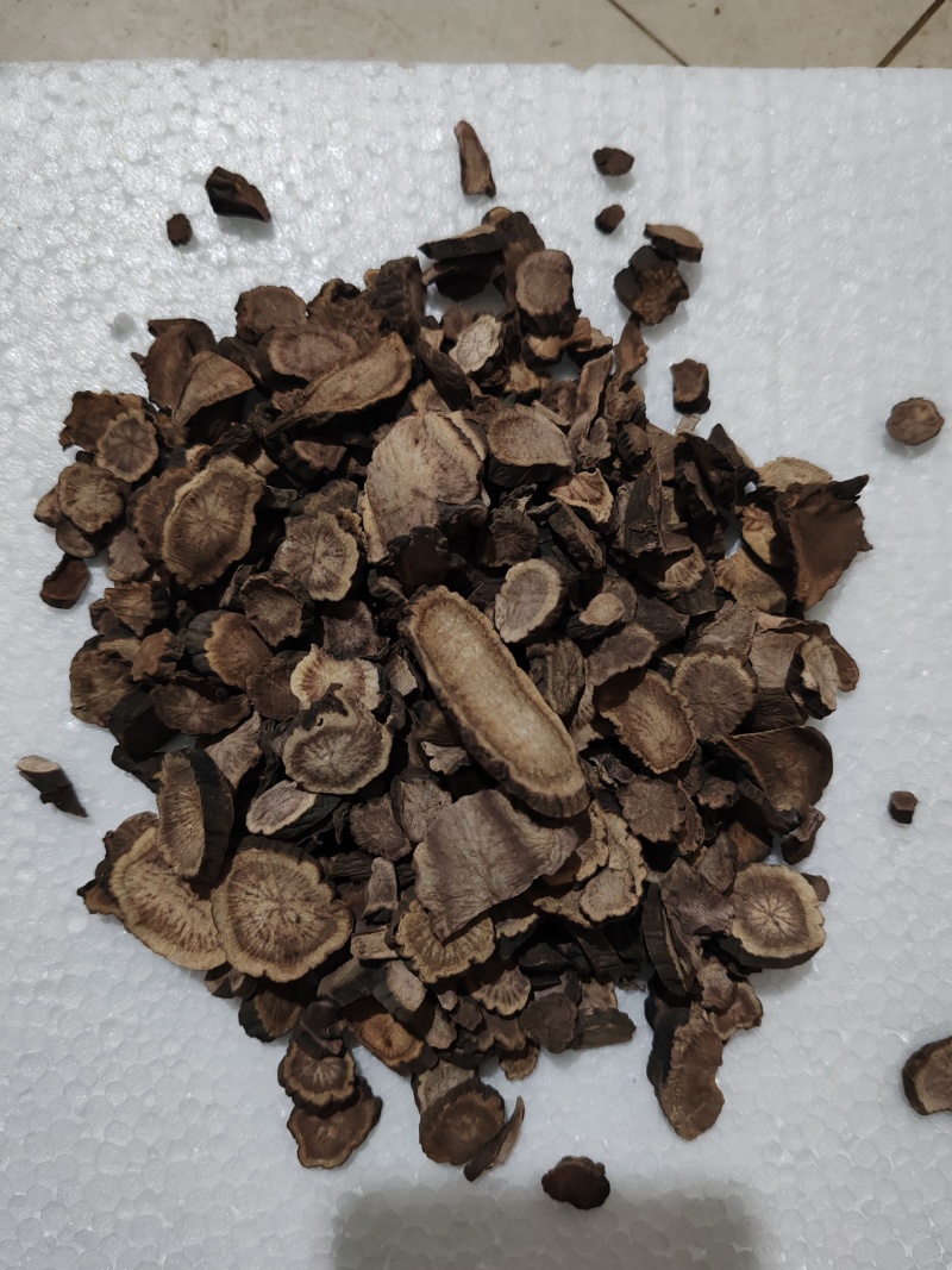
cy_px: 635
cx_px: 476
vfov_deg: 65.3
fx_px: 990
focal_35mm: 27
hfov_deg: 51.3
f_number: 1.9
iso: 2500
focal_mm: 6.12
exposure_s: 1/50
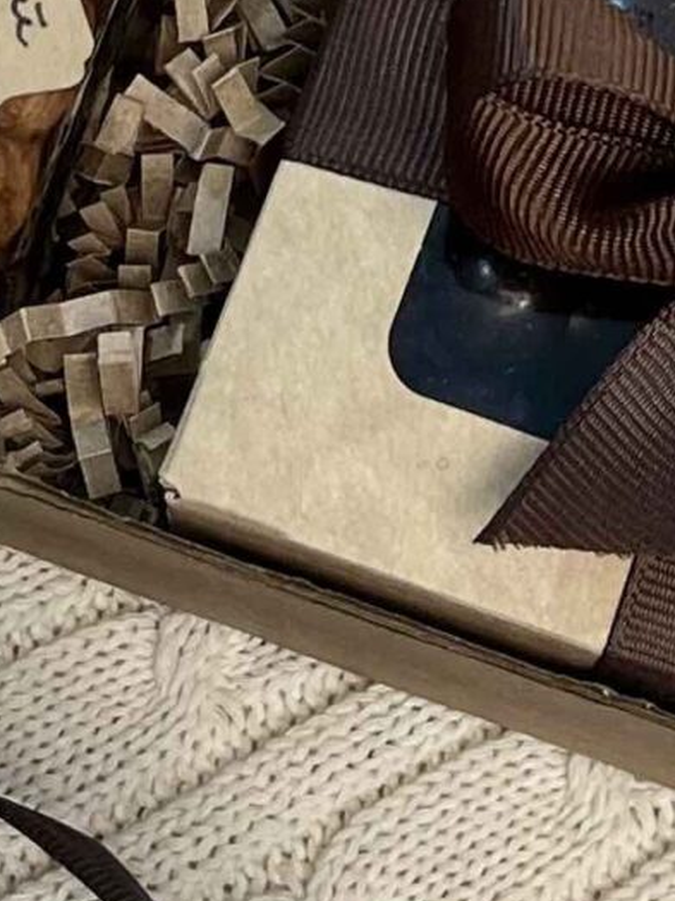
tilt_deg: -63.9
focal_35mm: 127
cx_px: 757
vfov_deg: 14.1
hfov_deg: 11.5
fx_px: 3302
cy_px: -616
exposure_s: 1/100
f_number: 1.6
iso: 80
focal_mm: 5.1
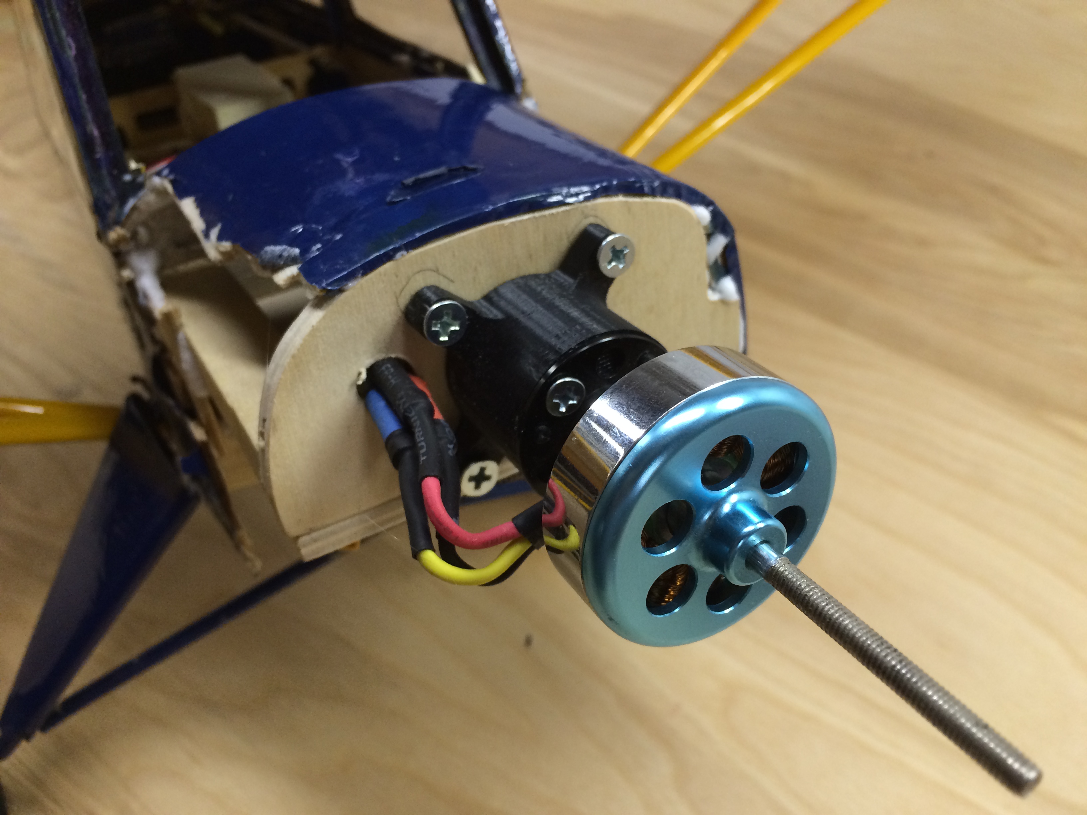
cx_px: 544
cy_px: 408
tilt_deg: -47.5
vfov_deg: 48.2
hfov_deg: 61.7
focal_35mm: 29
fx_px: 911
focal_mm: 4.15
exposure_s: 1/30
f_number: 2.2
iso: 64
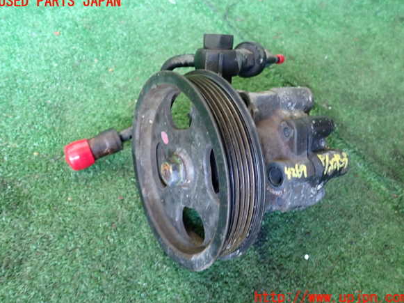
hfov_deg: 58.4
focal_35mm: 31
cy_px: 150
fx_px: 362
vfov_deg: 45.4
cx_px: 203
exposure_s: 1/40
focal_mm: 5.4
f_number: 2.3
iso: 640
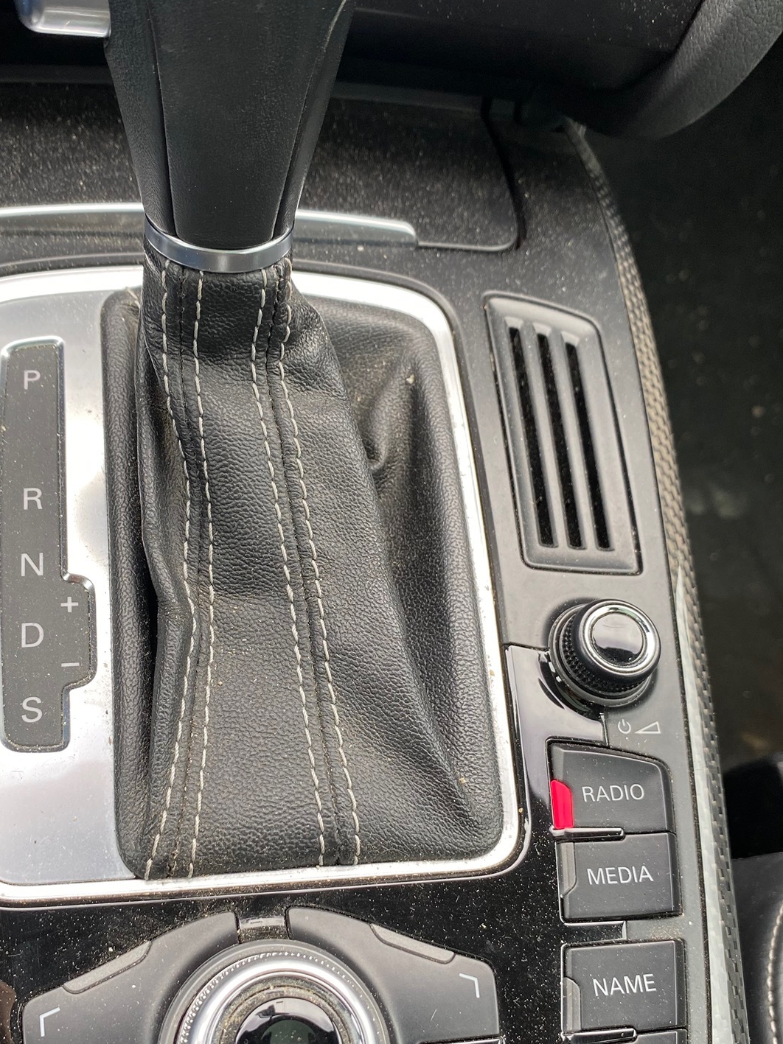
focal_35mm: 37
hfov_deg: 38.3
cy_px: 614
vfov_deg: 49.9
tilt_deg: -55.6
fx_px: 1116
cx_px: 276
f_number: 1.8
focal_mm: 4.25
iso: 64
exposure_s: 1/121
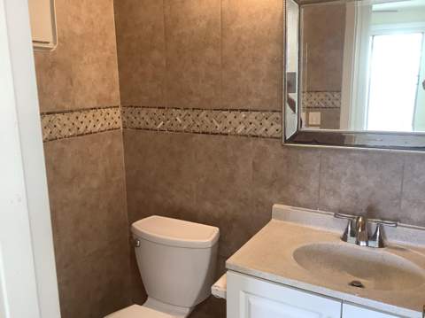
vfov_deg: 45.4
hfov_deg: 58.4
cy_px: 159
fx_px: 380
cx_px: 212
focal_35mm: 31
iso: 100
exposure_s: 1/50
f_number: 2.4
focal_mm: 3.3
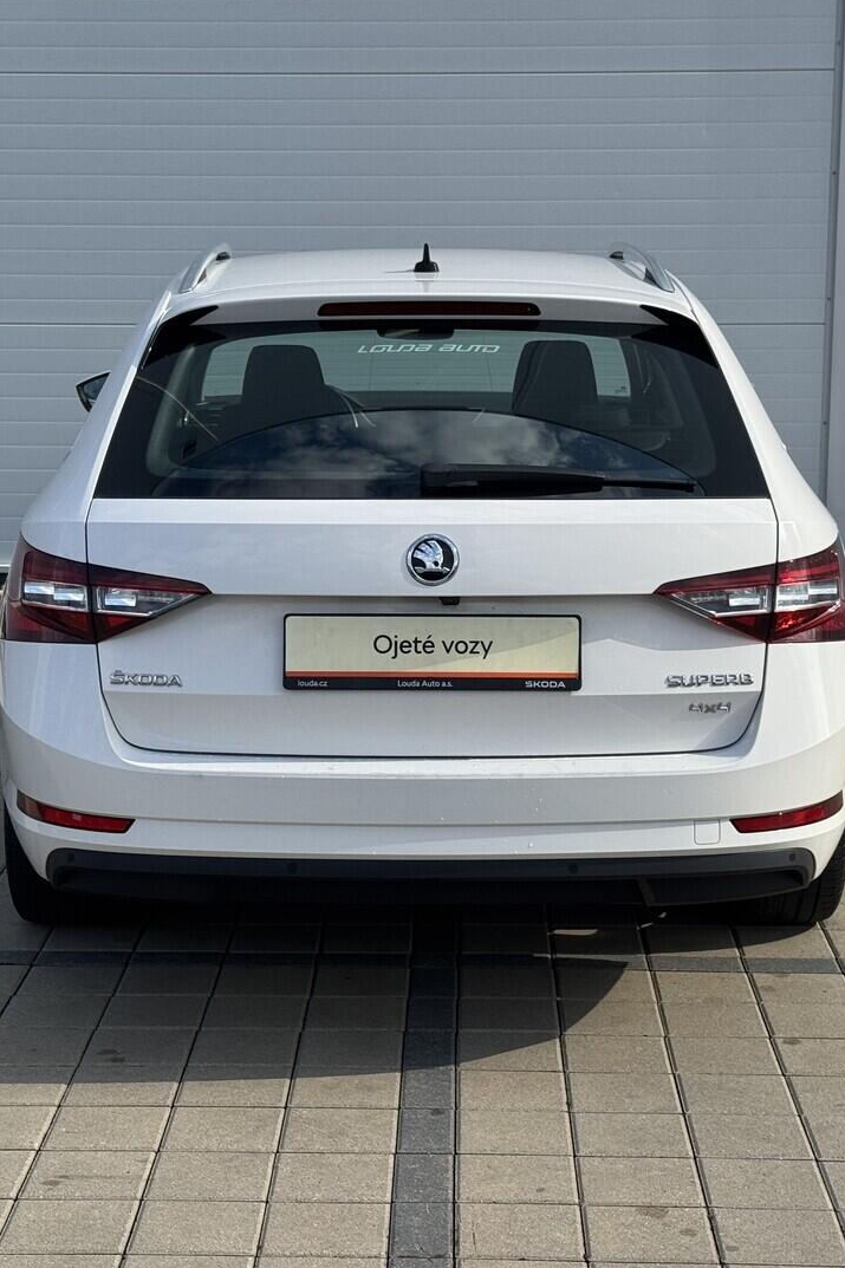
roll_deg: +0.0
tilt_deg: -8.9
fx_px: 2360
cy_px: 633
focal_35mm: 67
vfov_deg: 30.1
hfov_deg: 20.3
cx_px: 396
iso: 64
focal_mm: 6.76
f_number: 1.78
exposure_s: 1/3096
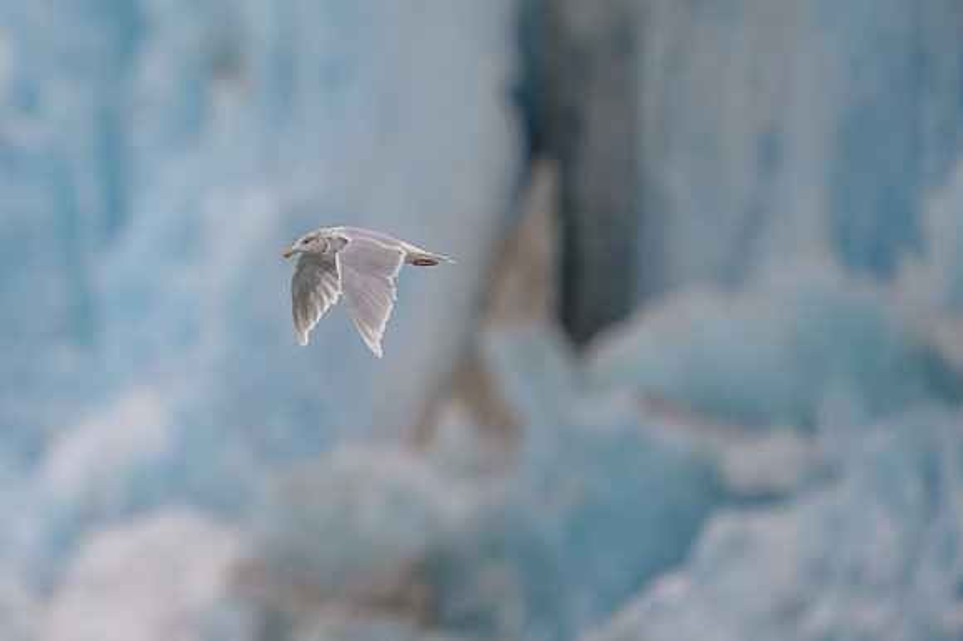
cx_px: 240
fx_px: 22471
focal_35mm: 841
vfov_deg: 1.6
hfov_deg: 2.5
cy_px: 160
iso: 1000
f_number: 4
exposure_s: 1/1600
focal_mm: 560
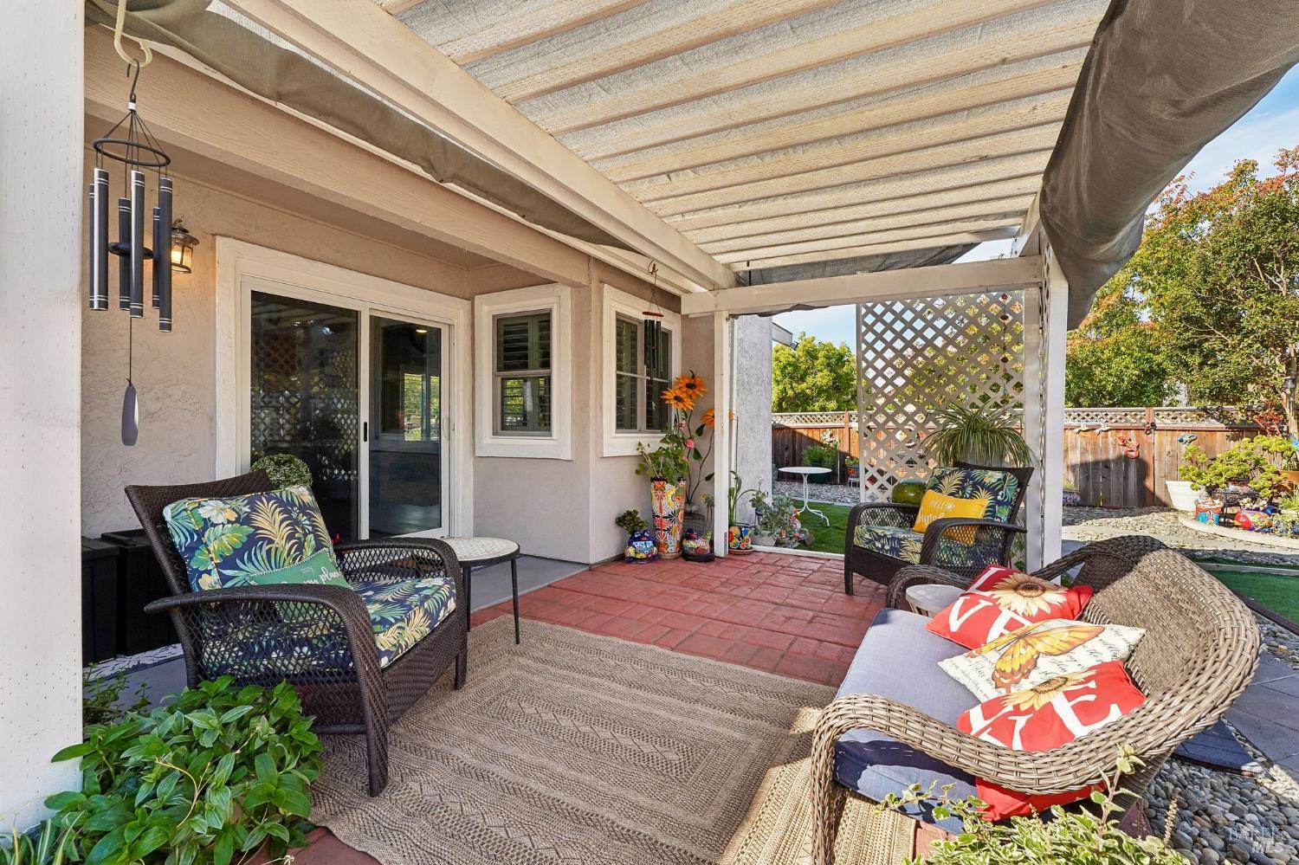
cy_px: 432
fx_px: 541
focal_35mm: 15
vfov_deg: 77.3
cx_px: 650
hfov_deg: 100.4
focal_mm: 15
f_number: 9
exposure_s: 1/640
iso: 640
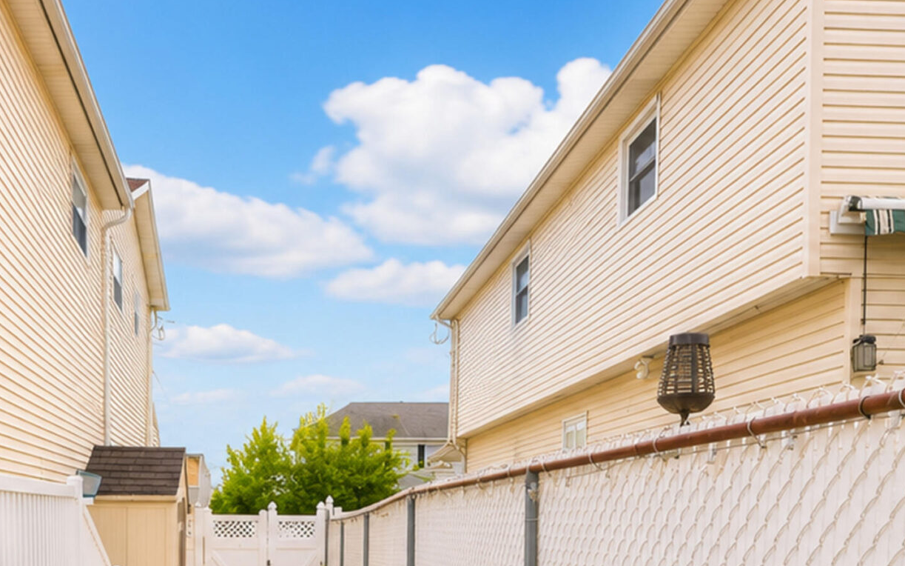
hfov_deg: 57.7
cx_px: 269
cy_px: 583
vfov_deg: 35.2
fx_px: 789
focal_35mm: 32
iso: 100
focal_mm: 10
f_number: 2.8
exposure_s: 1/800
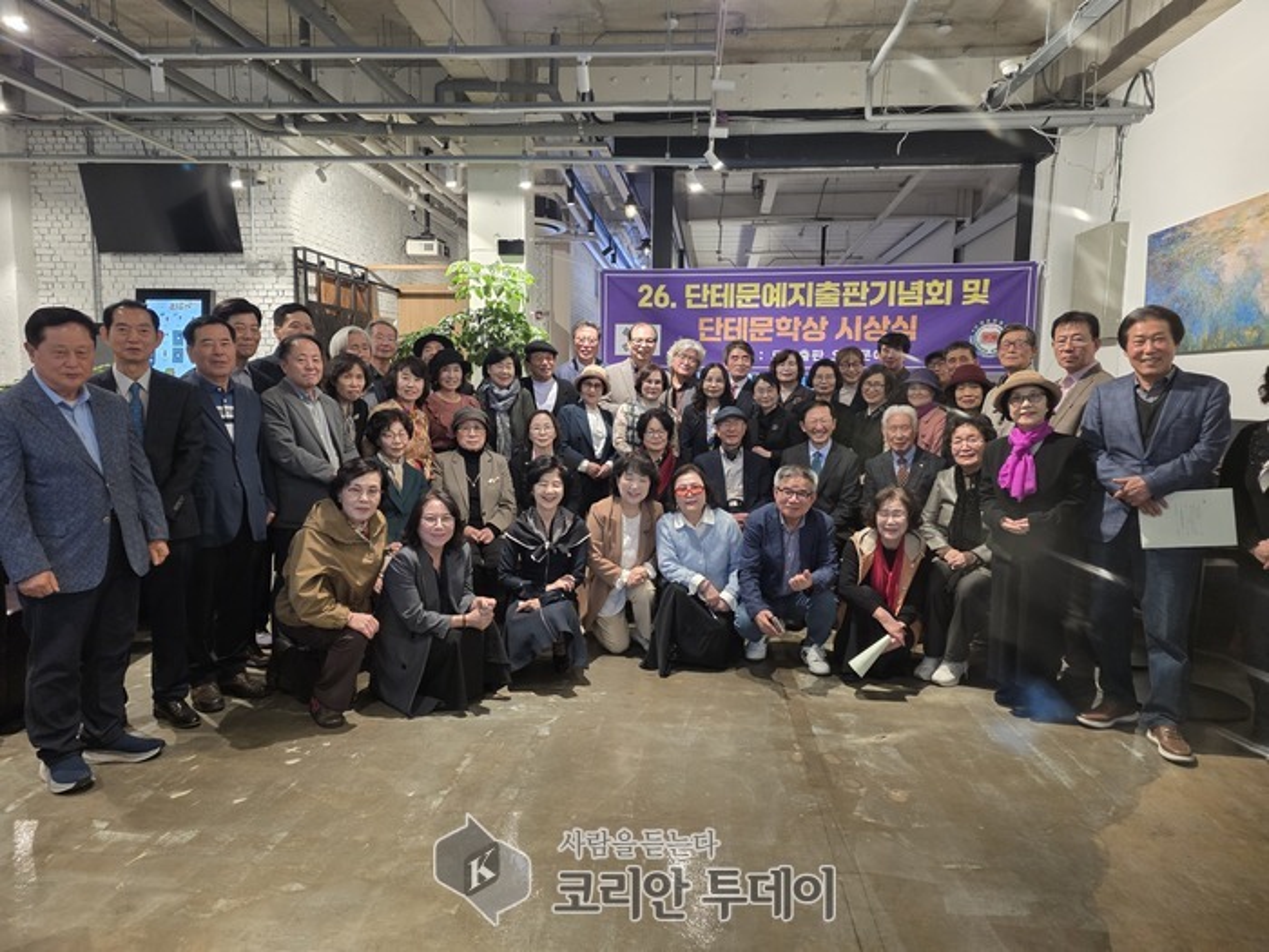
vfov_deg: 58.9
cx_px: 634
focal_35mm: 23
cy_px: 476
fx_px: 843
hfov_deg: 73.9
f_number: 1.7
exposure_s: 1/120
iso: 500
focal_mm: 6.25
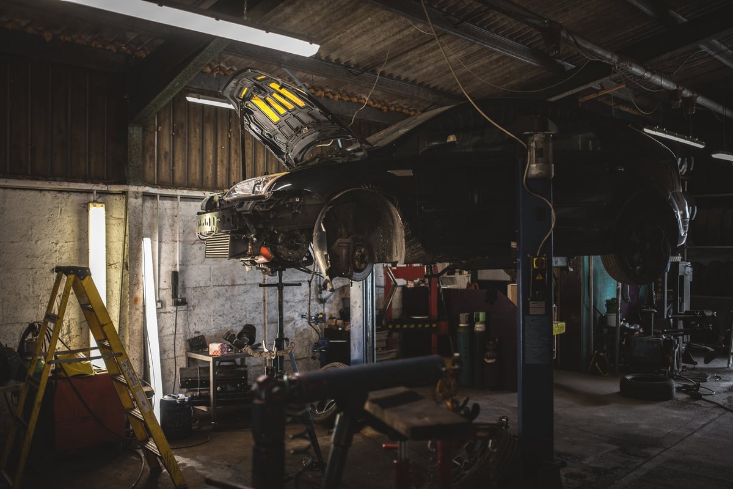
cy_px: 244
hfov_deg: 54.4
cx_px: 366
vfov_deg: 37.9
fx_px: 713
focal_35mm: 35
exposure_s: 1/200
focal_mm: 35
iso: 160
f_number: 1.4
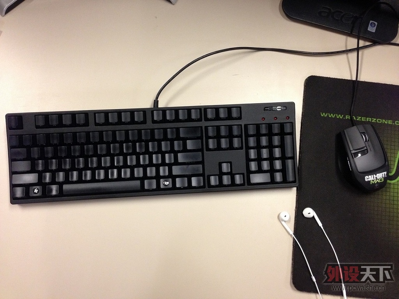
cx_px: 200
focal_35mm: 33
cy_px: 150
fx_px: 380
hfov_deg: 55.4
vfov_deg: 42.9
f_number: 2.4
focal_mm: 4.13
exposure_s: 1/20
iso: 200
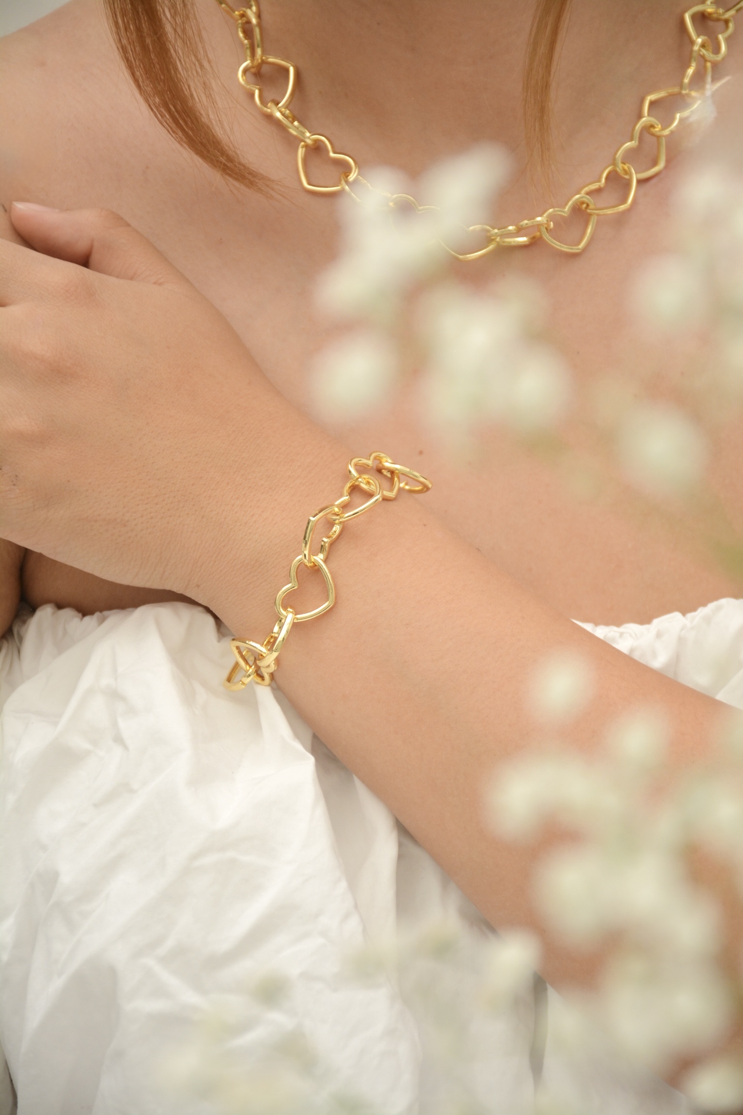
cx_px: 372
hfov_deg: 9.1
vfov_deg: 13.7
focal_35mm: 150
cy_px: 558
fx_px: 4643
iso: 500
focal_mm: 100
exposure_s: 1/500
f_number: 5.6
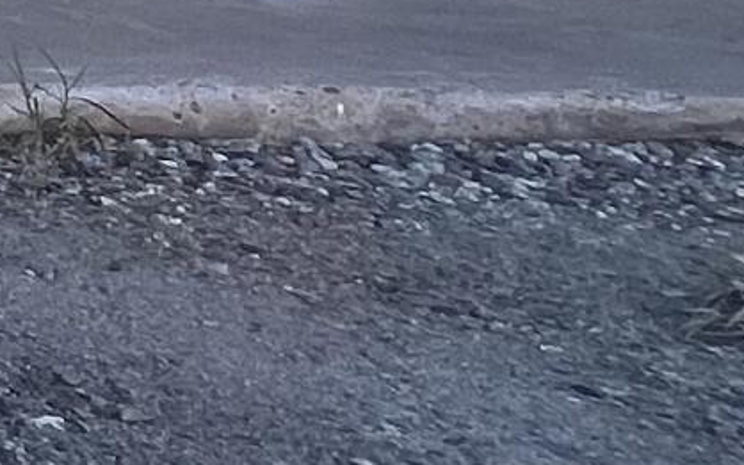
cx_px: -1686
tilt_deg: +0.8
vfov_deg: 10.8
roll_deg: +1.1
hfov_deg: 10.4
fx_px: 2007
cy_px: -730
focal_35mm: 99
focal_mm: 1.57
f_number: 1.8
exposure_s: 1/350
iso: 32
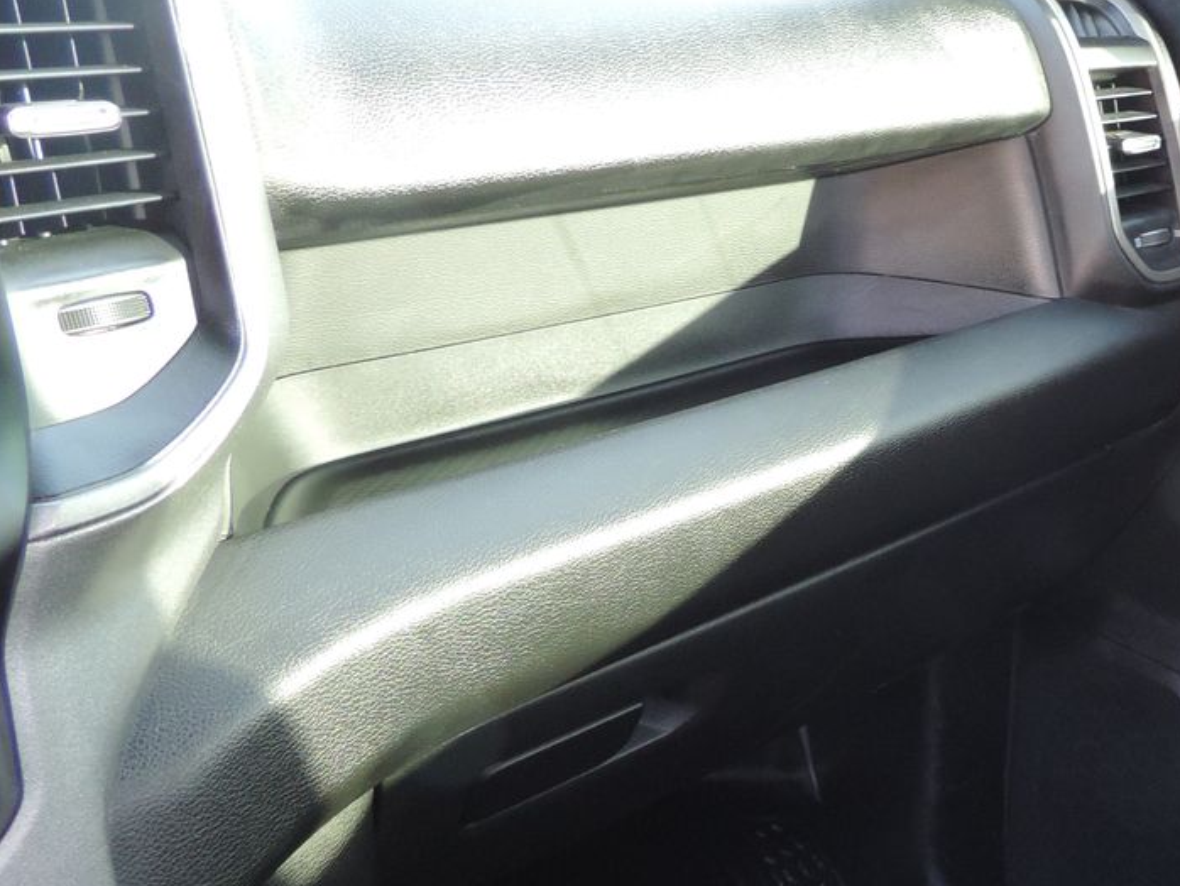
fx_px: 1500
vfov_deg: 32.9
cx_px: 1026
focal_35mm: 44
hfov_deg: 40.2
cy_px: 426
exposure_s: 1/20
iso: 400
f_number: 3
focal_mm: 4.3
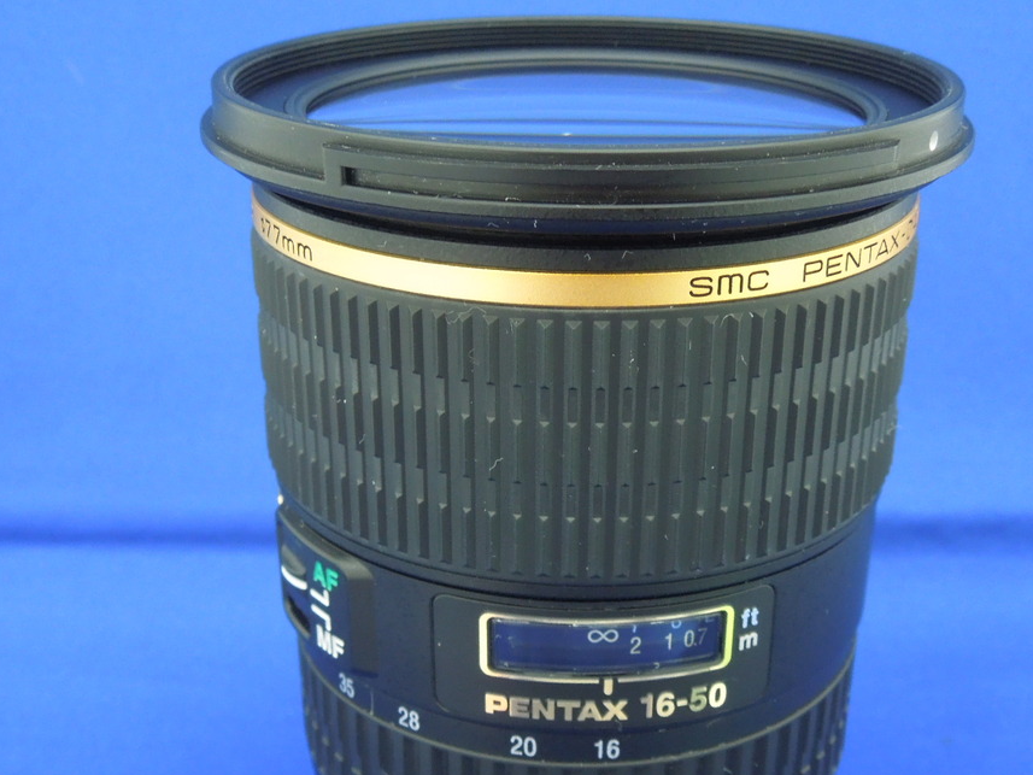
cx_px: 524
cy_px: 513
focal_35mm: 49
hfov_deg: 38.9
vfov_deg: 29.5
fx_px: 1462
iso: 400
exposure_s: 1/15
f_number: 3.7
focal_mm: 6.3
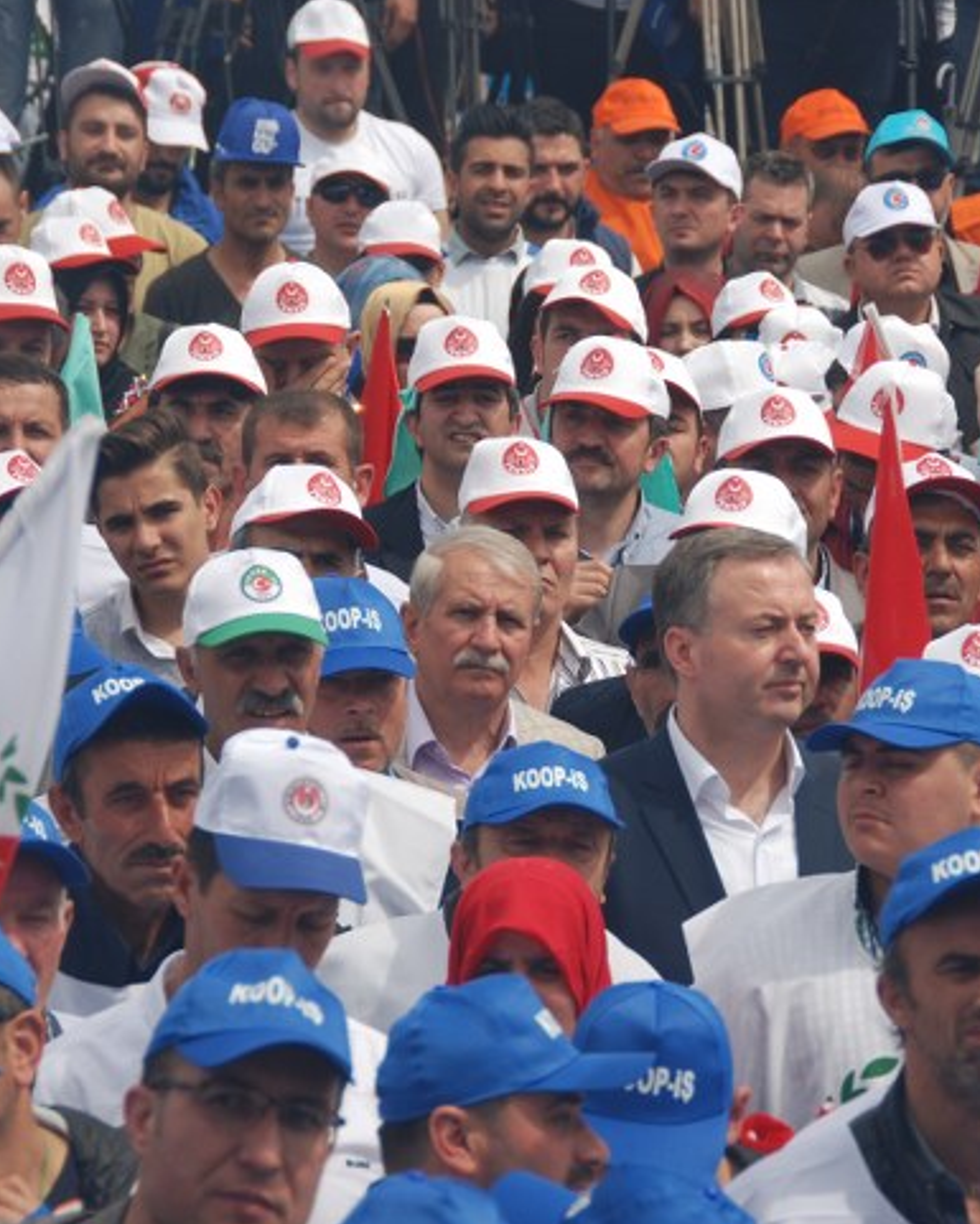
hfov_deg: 6.9
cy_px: 649
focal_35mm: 223
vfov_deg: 8.7
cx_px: 591
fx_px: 8074
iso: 125
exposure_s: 1/500
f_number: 5.6
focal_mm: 95
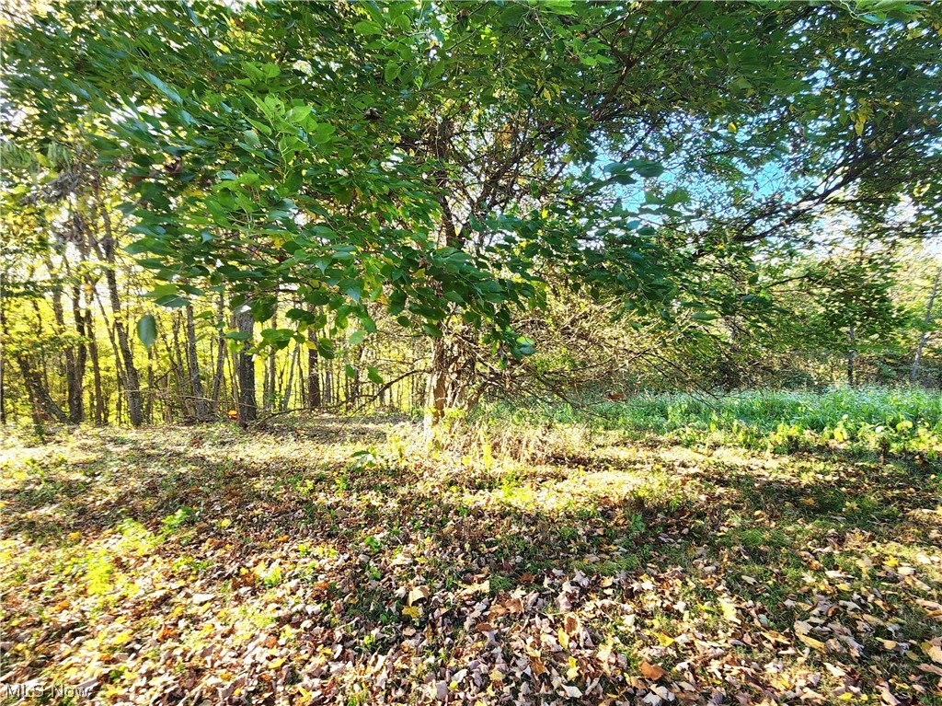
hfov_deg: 106.2
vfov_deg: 89.9
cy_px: 353
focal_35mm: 13
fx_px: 354
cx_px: 471
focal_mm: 2.2
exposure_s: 1/100
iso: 80
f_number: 2.2
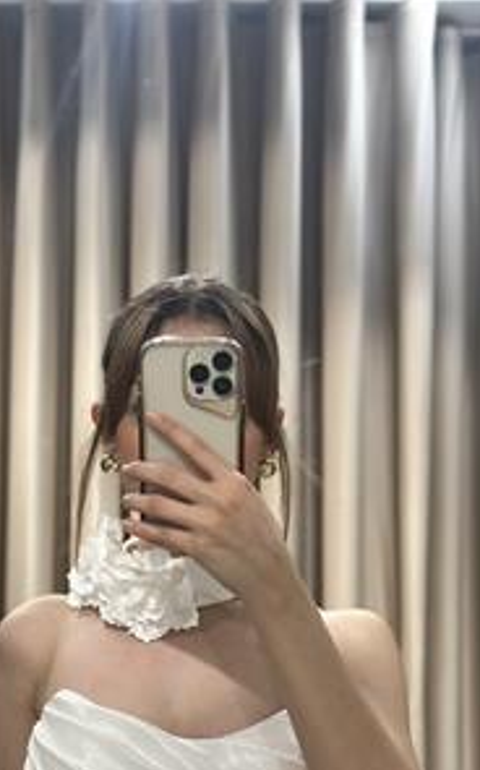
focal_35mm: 92
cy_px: 690
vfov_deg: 22.1
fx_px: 1928
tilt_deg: -21.1
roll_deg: +0.1
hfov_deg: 14.2
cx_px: 162
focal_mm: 6.86
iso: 80
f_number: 1.78
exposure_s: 1/543
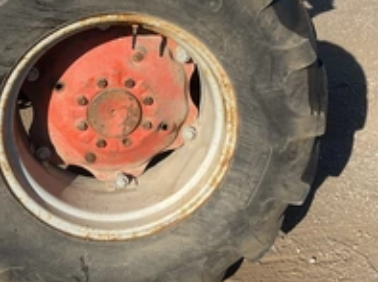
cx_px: 152
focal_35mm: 59
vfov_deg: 24.3
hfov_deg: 32.7
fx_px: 643
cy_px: 50
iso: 25
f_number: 1.8
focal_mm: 3
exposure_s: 1/1377
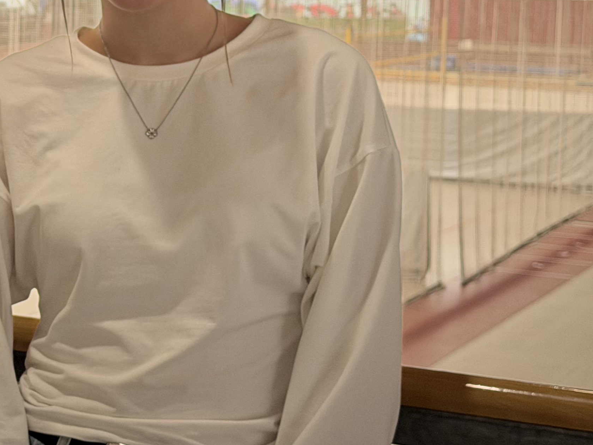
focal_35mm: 115
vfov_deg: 12.8
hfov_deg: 16.5
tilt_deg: -3.7
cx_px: -98
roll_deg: -1.3
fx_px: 1970
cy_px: 84
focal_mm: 6.76
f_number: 1.78
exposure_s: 1/121
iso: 64
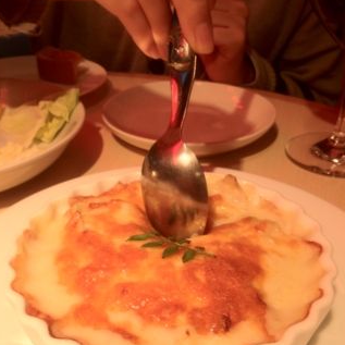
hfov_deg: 38.3
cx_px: 172
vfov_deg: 38.1
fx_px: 496
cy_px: 219
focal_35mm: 44
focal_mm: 4.28
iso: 100
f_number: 2.4
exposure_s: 1/20
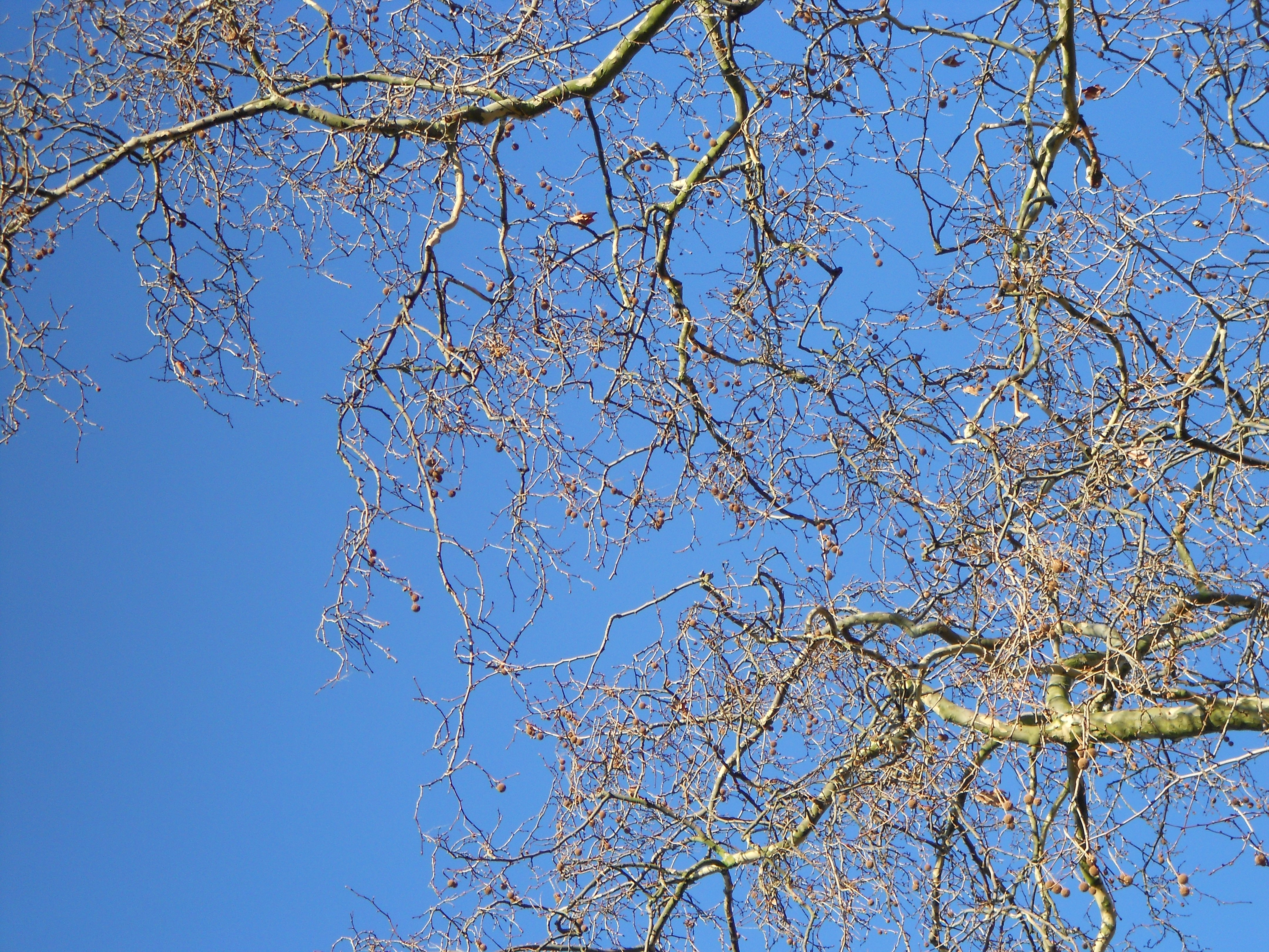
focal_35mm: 130
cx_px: 634
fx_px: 4766
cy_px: 476
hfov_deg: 15.2
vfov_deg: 11.4
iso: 80
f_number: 6.5
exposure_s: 1/100
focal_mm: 23
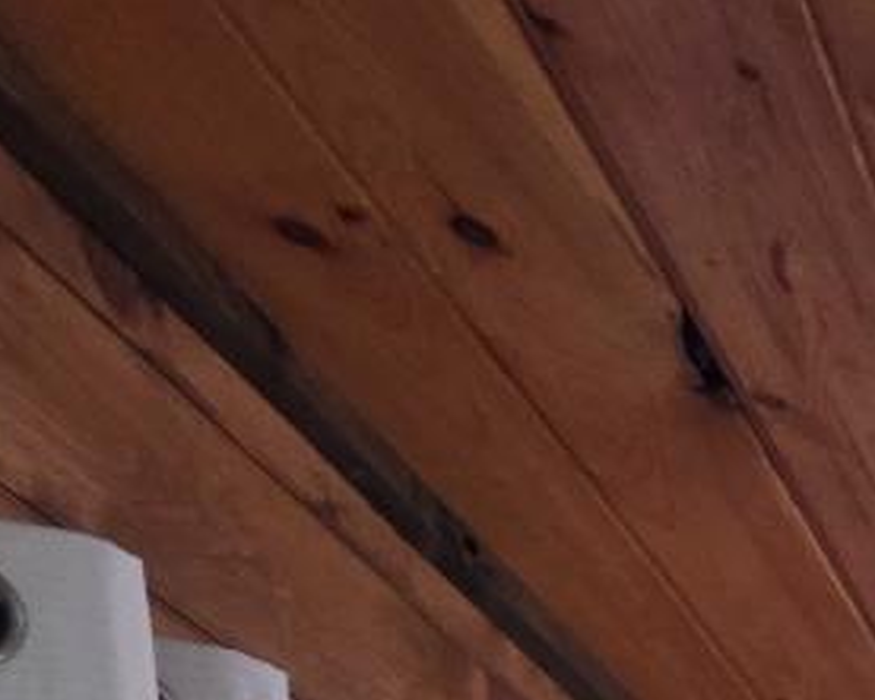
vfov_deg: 14.9
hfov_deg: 19.4
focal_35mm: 69
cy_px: 1623
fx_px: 1787
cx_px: 1633
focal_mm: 2.2
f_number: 1.9
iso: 250
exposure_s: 1/120
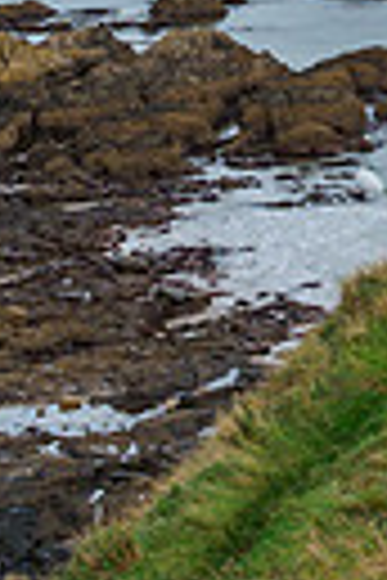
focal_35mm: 113
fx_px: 1822
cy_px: -236
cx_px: 693
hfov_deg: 11.3
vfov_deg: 16.8
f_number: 7.1
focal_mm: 12
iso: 200
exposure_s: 1/50
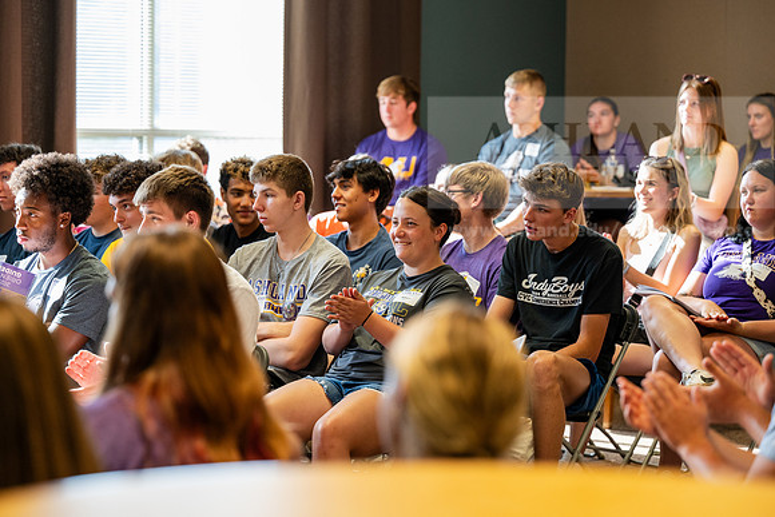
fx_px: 2153
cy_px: 258
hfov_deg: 20.4
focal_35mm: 100
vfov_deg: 13.7
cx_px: 388
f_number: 3.2
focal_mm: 100
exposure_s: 1/200
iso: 800
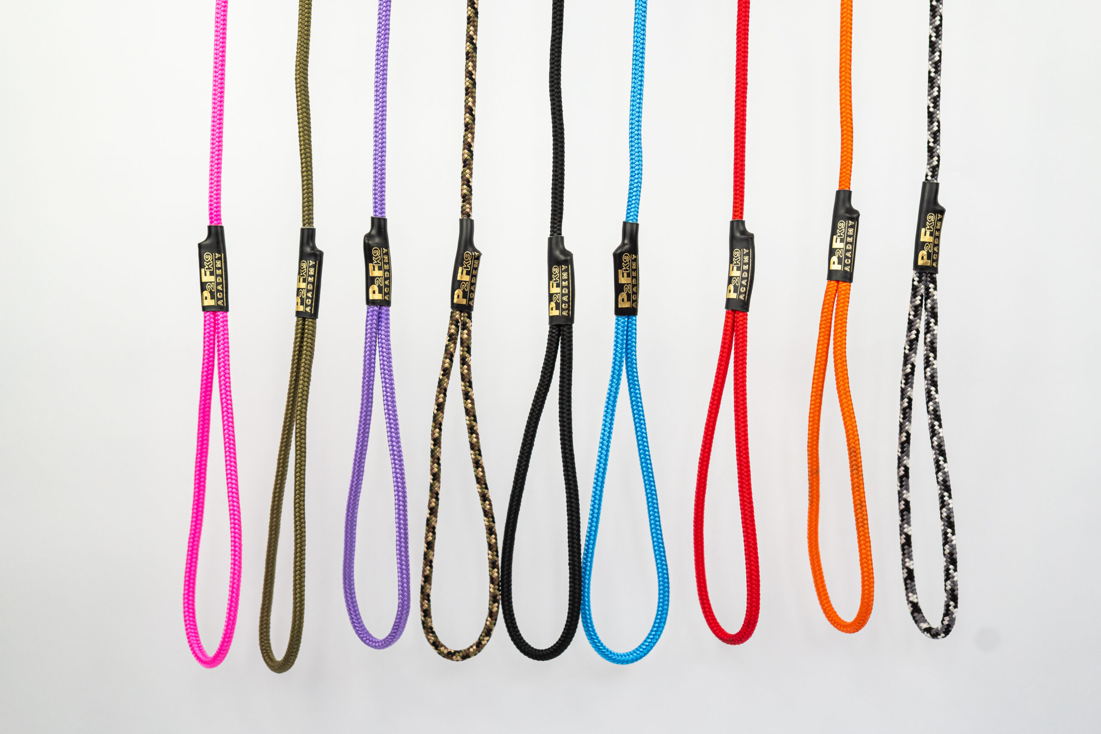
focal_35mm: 45
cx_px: 550
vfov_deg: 29.9
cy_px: 367
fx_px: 1376
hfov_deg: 43.6
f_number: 3.5
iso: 800
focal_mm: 45
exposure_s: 1/160
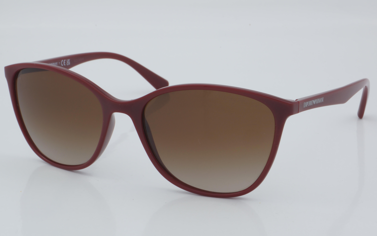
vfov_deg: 16.9
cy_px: 122
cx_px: 188
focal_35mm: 77
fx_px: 791
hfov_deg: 26.8
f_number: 32
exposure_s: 1/4
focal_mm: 50
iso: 100
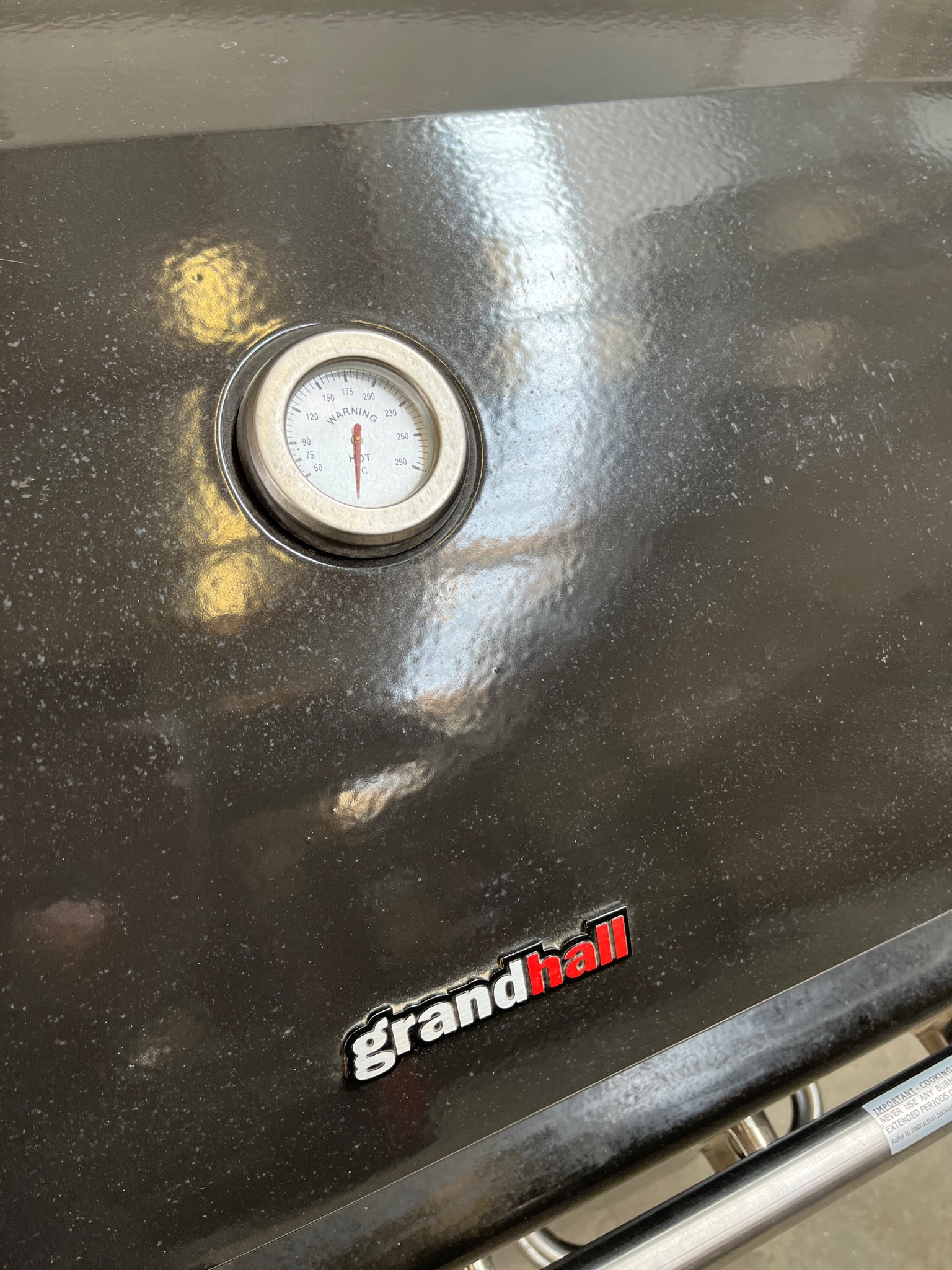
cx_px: 476
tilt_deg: -49.0
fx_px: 954
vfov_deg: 67.3
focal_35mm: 26
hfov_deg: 53.0
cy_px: 635
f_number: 1.6
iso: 100
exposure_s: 1/100
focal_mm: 5.1
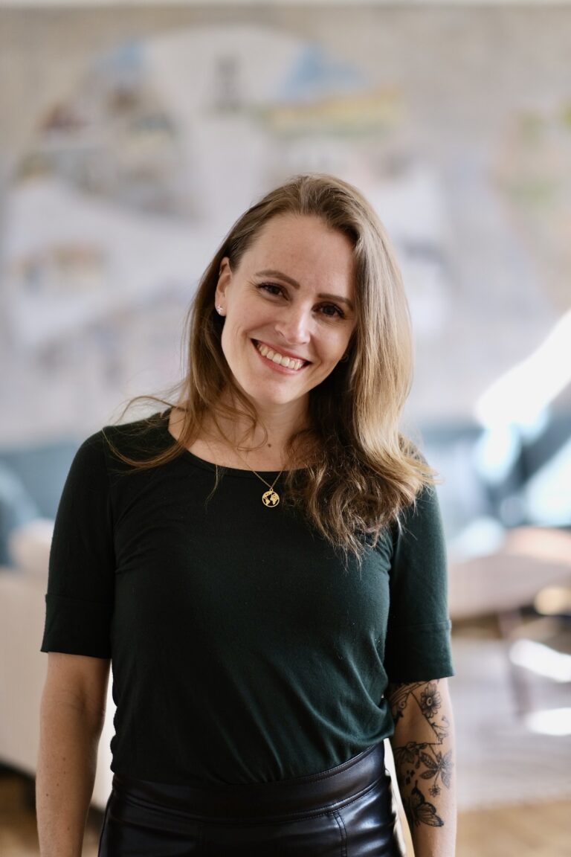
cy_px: 428
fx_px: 1998
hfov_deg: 16.3
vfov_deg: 24.2
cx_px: 286
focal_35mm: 84
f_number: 1.2
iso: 200
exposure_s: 1/450
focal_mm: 56
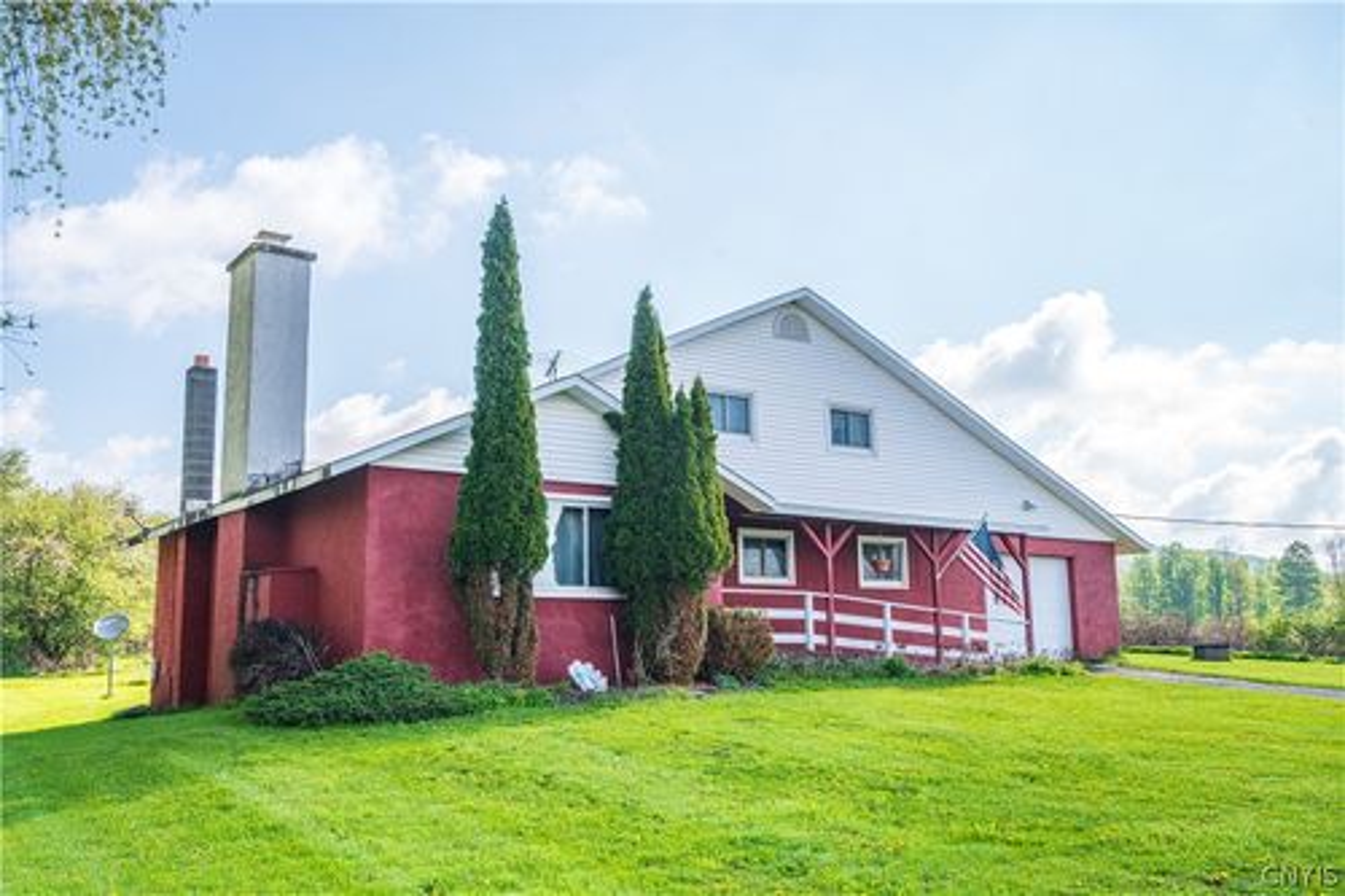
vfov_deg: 38.3
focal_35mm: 34
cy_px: 448
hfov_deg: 55.1
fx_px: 1288
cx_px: 672
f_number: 9
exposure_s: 1/2000
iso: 1250
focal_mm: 34.5
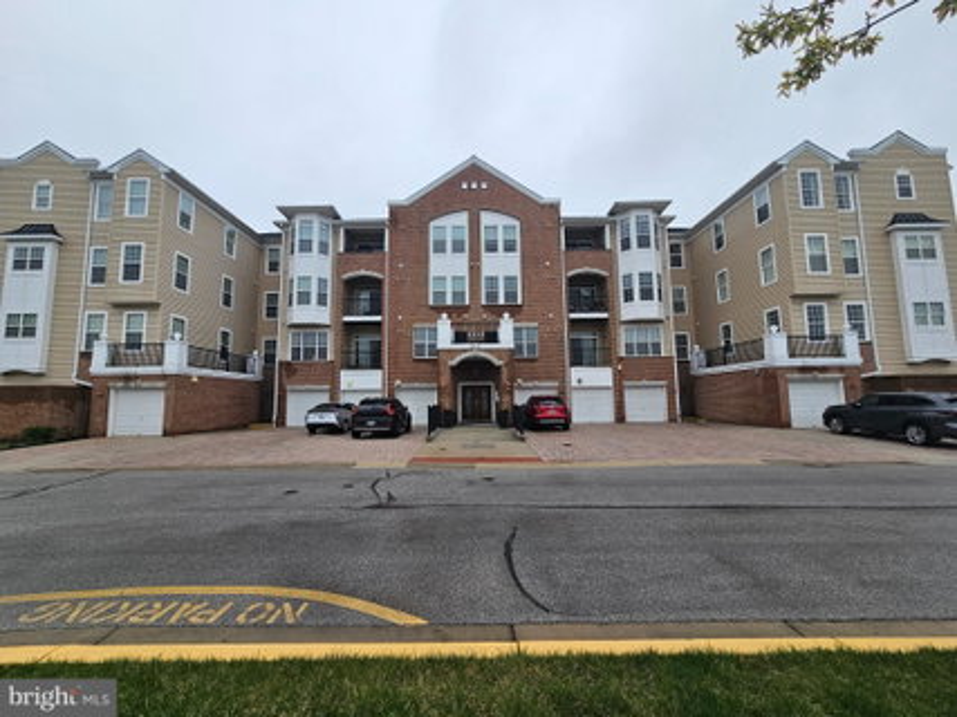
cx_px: 478
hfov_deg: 106.2
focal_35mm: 13
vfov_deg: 89.9
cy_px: 358
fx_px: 359
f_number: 2.2
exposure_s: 1/488
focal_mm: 2.2
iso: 50
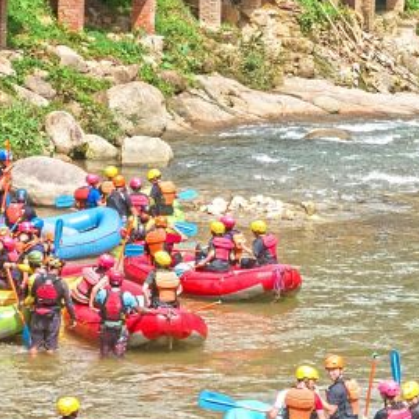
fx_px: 3287
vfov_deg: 7.3
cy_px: 410
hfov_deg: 7.1
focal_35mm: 240
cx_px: 757
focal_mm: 22.19
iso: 500
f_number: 10
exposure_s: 1/250
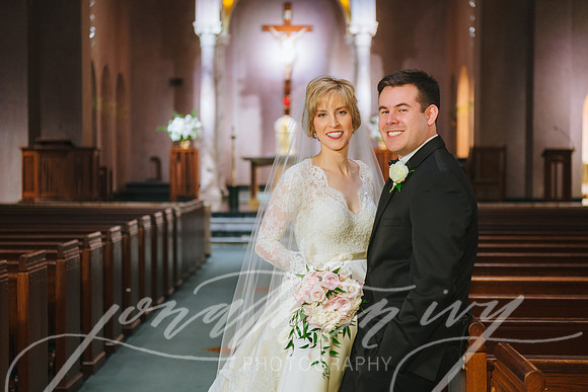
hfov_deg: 28.4
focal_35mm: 71
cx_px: 294
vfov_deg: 19.2
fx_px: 1162
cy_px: 196
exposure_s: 1/160
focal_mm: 70
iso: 1250
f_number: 3.5
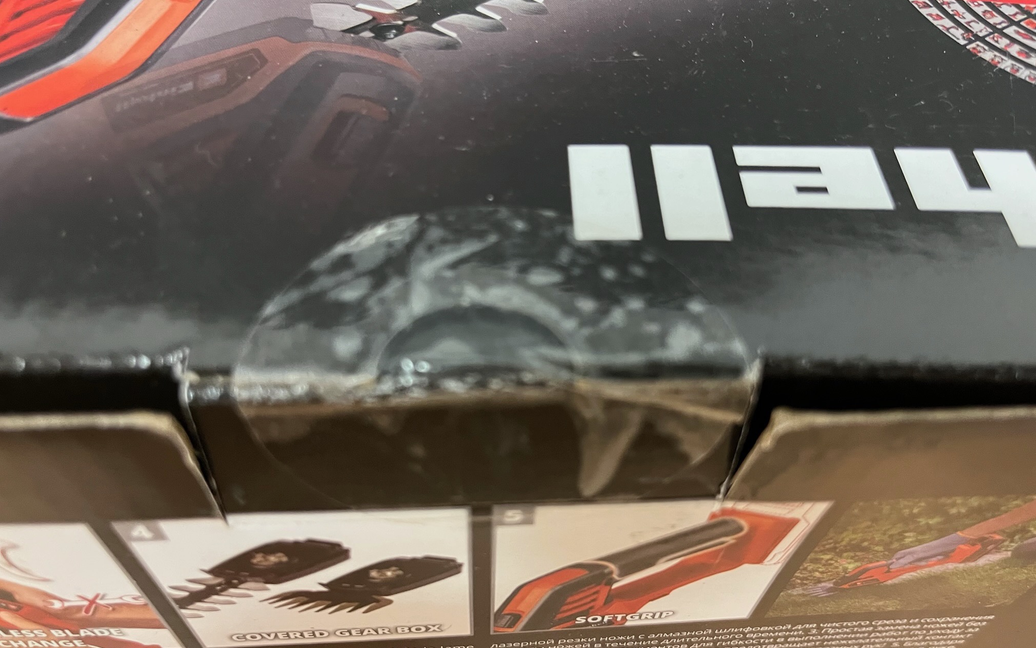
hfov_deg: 66.5
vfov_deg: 44.5
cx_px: 526
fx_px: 791
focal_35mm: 28
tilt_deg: -52.1
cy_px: 354
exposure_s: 1/50
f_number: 1.6
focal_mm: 5.1
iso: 500
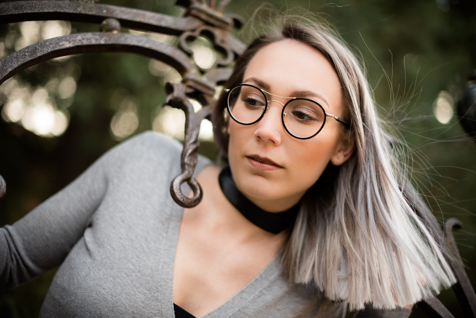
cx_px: 238
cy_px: 159
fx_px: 661
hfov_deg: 39.6
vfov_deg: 27.0
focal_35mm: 50
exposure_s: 1/800
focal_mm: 50
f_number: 1.4
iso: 320
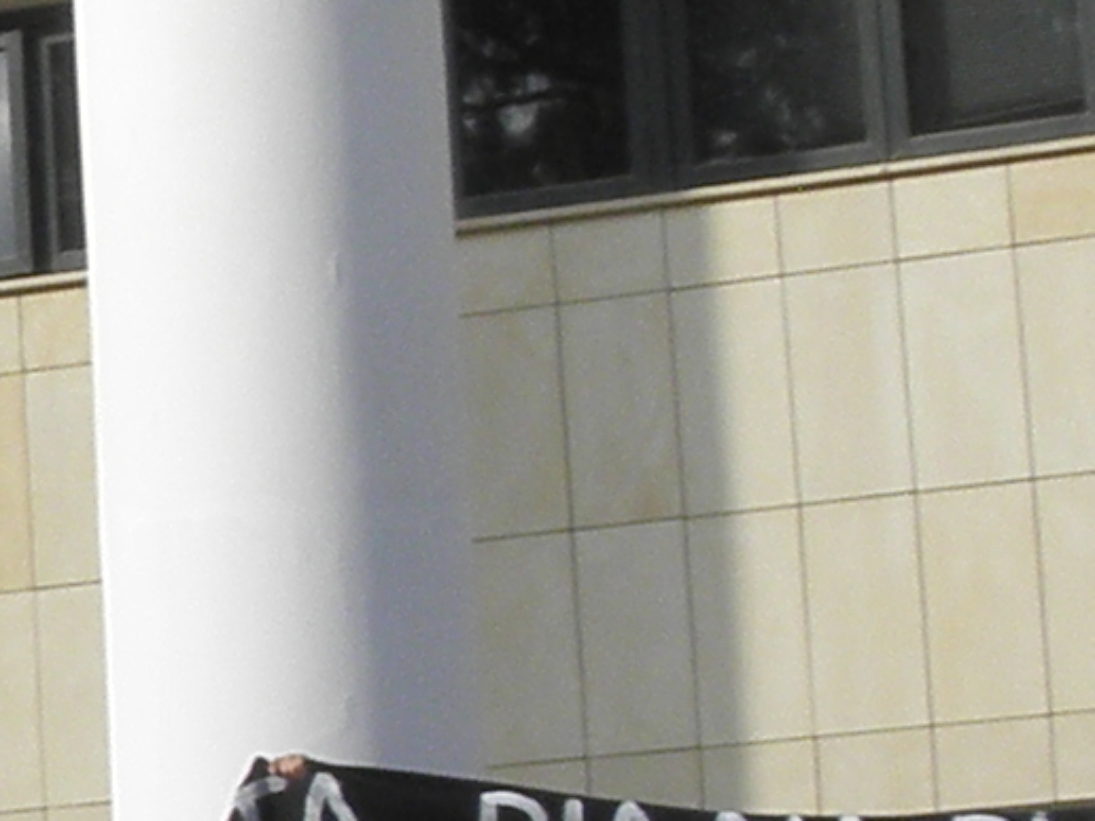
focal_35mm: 200
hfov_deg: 9.0
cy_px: 630
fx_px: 6327
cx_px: -1413
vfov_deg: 7.4
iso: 64
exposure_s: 1/200
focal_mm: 4.6
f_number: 5.6
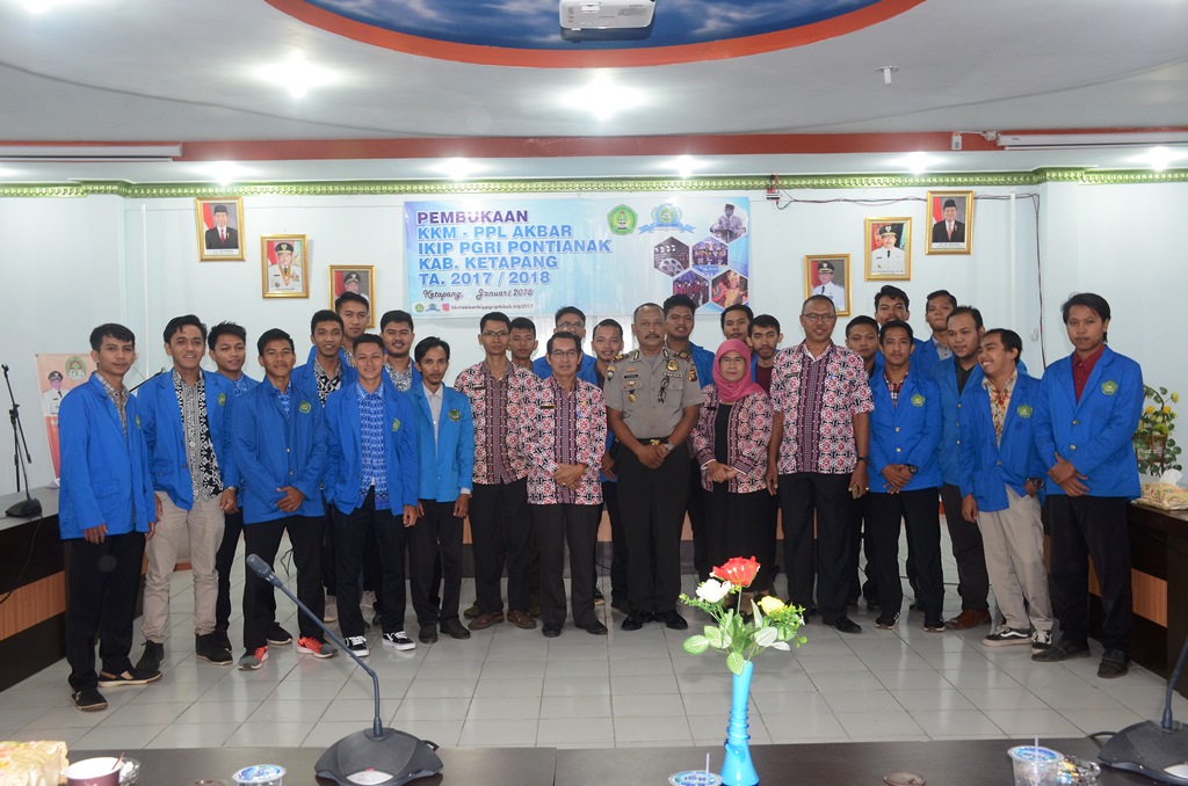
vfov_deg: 38.2
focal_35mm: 34
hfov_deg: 55.2
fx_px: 1136
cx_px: 594
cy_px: 393
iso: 800
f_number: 8
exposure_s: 1/13
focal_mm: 23
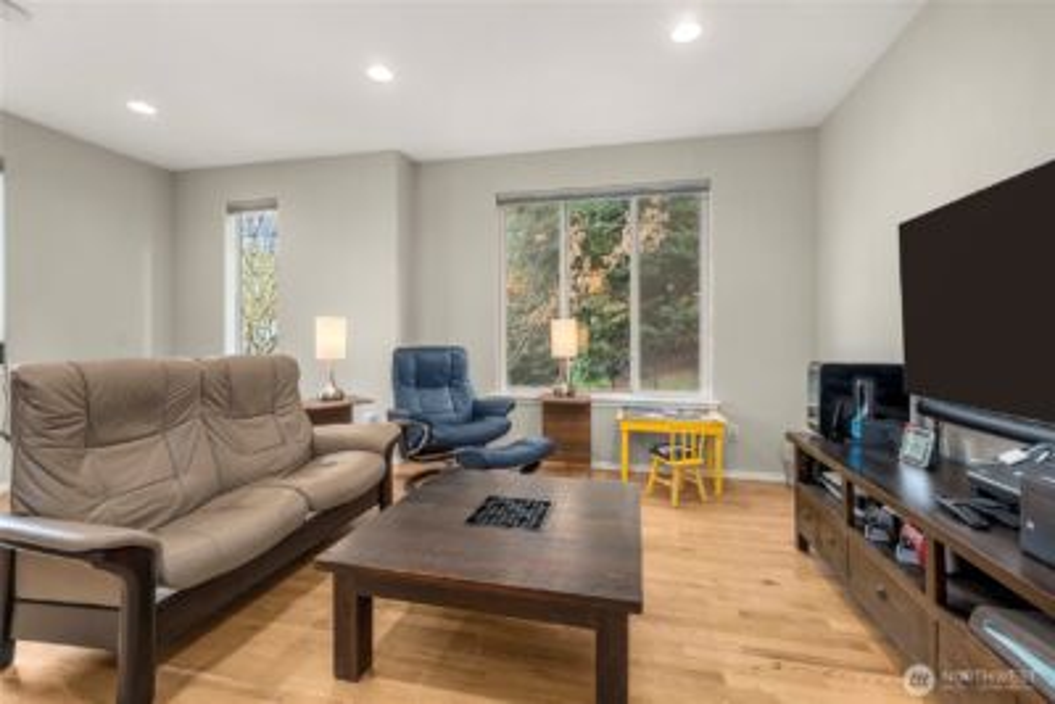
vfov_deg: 81.3
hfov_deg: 104.2
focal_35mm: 14
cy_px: 352
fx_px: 410
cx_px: 528
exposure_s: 1/5
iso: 1000
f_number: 7.1
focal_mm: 14
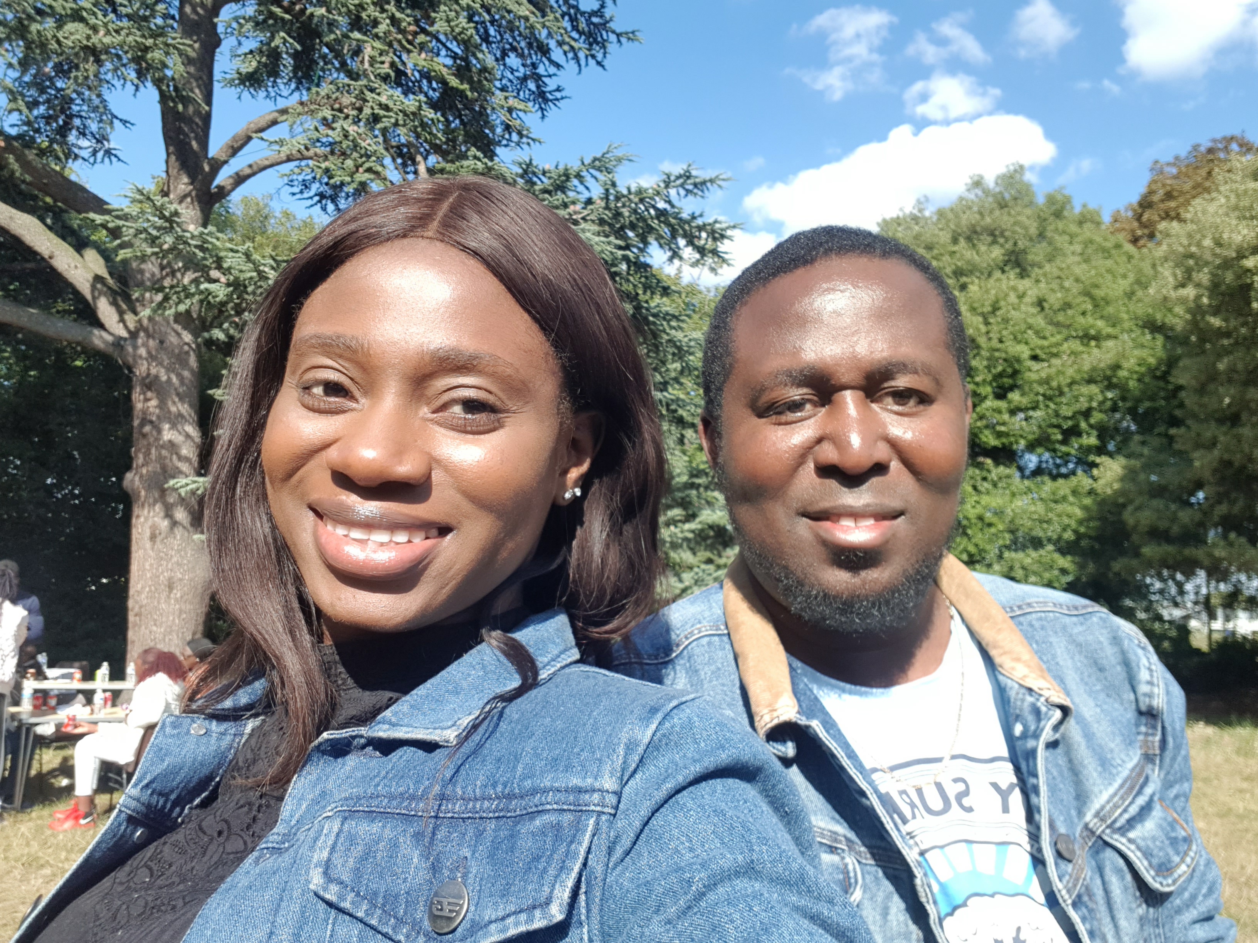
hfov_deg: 69.4
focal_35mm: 25
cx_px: 629
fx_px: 909
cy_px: 472
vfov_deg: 54.9
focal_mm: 2.95
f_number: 1.7
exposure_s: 1/780
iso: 40
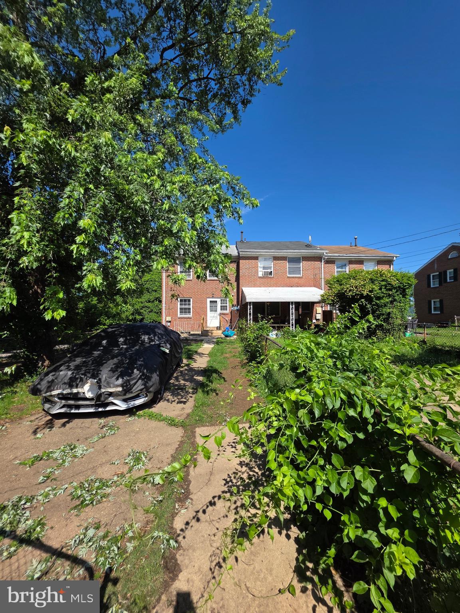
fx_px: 230
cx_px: 230
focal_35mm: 13
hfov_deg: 89.9
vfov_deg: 106.2
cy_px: 306
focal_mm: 2.2
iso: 40
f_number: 1.9
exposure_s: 1/2000
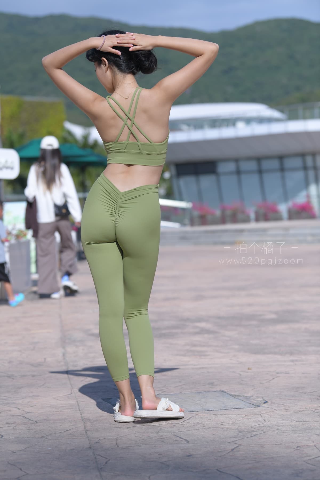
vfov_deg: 20.4
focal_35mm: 100
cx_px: 160
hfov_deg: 13.7
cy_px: 240
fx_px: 1333
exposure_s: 1/2500
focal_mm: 100
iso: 160
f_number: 4
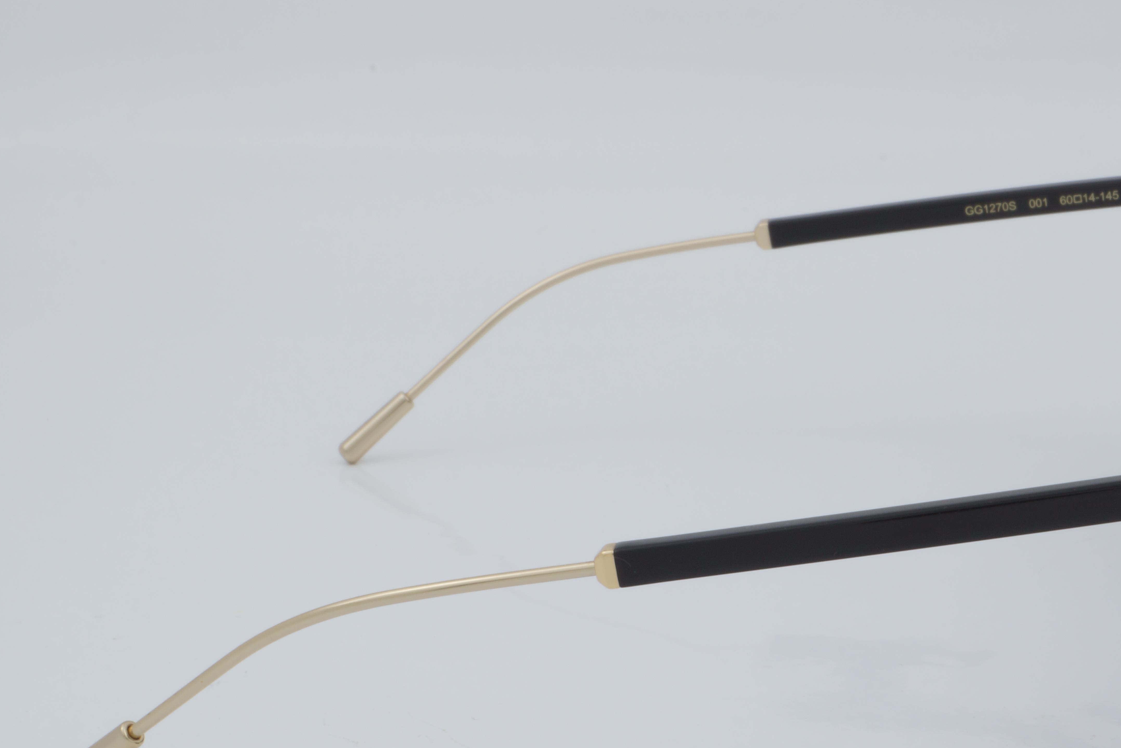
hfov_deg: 19.6
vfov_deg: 13.2
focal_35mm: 104
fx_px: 3238
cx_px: 749
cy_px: 465
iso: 100
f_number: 32
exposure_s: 1/4
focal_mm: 50
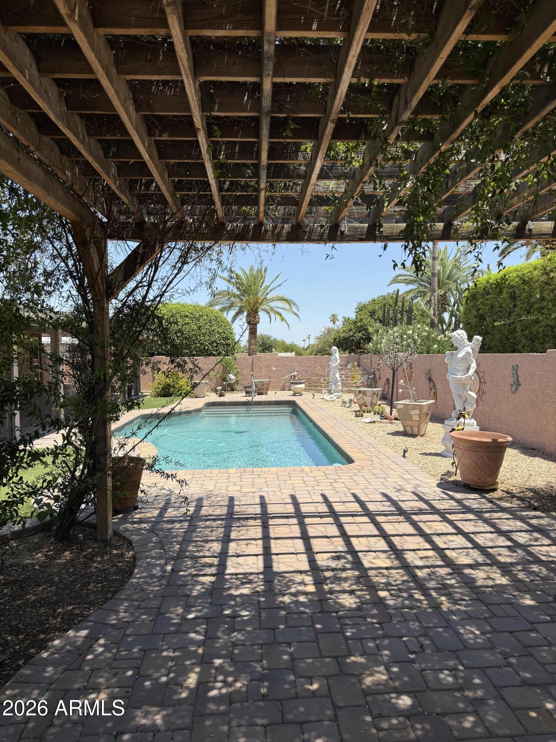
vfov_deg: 71.6
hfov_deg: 56.8
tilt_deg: -1.9
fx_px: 514
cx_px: 278
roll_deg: +1.1
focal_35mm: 24
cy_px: 371
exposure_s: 1/3021
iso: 80
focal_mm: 6.76
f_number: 1.78
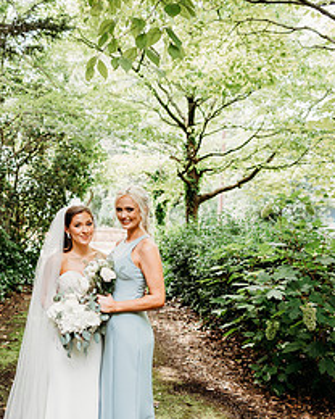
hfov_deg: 37.9
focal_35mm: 39
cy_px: 229
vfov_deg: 46.8
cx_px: 116
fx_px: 483
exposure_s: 1/160
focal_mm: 24
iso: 160
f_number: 2.5
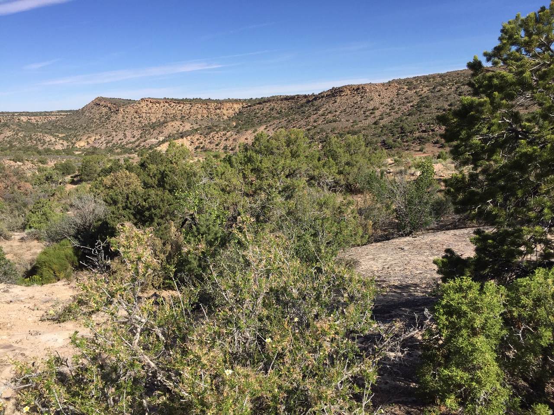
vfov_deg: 48.2
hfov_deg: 61.7
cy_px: 208
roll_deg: +2.4
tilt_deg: -12.0
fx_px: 464
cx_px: 277
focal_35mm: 29
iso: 32
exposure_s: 1/1980
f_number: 2.2
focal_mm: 4.15
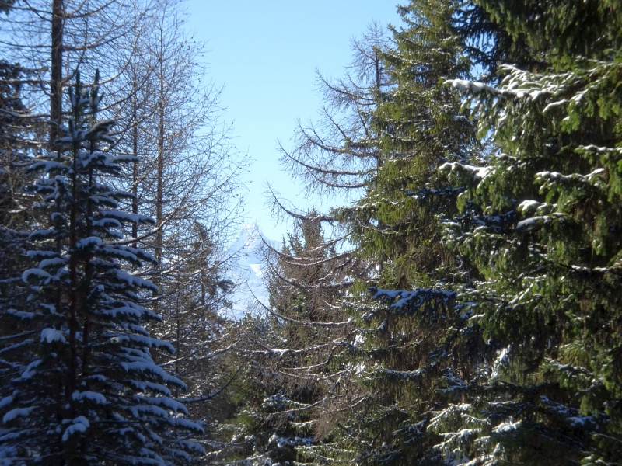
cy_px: 233
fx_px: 2012
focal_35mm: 112
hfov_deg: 17.6
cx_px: 311
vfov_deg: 13.2
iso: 80
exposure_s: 1/250
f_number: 5.6
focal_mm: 19.1
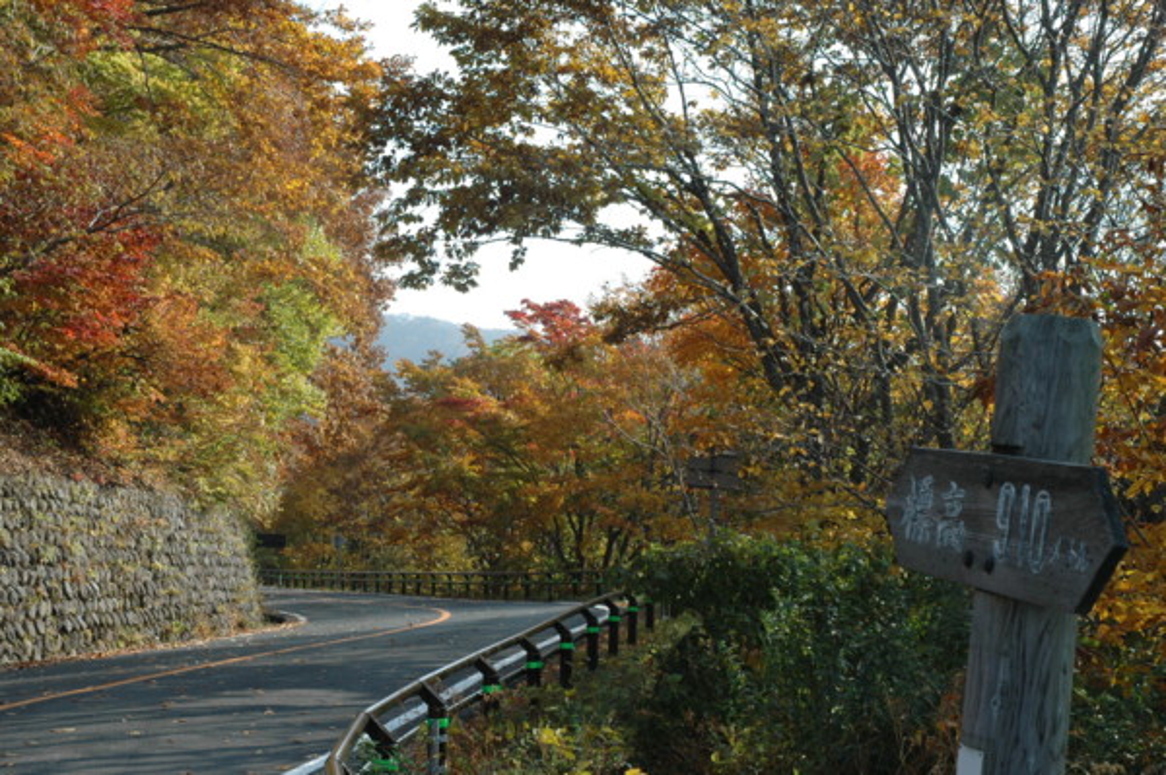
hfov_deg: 35.1
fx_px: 1845
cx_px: 583
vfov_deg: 23.7
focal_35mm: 57
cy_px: 388
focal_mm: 38
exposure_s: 1/320
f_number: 9
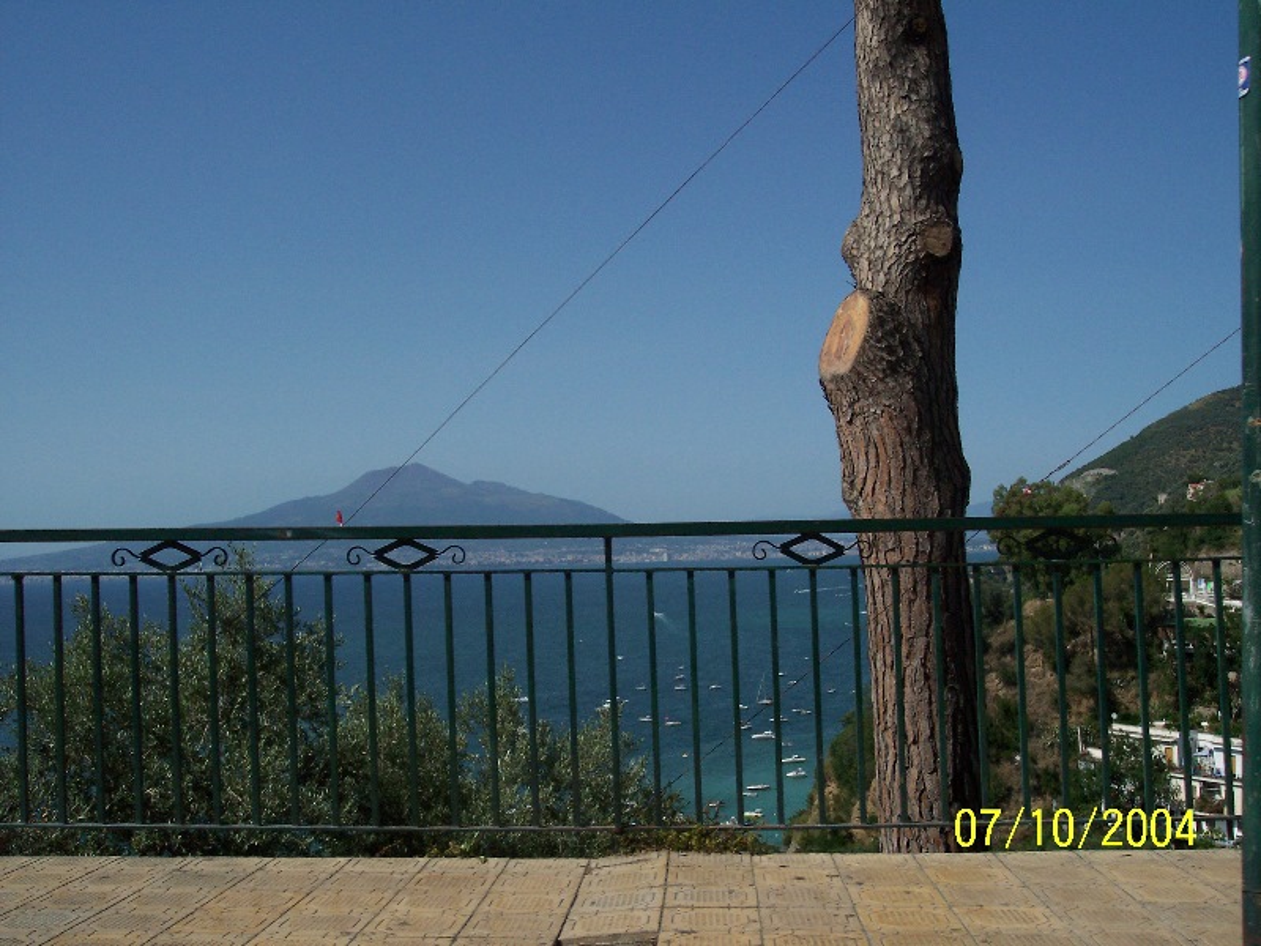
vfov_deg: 37.7
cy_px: 473
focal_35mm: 38
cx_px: 630
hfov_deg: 49.0
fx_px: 1384
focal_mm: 8
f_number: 4.8
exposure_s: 1/1000
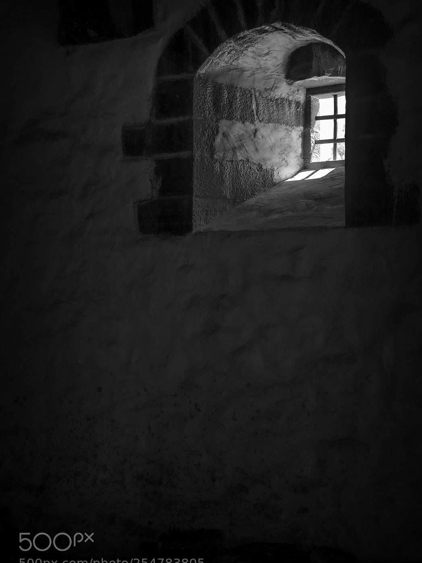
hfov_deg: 26.6
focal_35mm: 55
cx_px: 209
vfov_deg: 34.9
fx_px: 894
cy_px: 273
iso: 100
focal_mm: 50
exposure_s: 1/60
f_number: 4
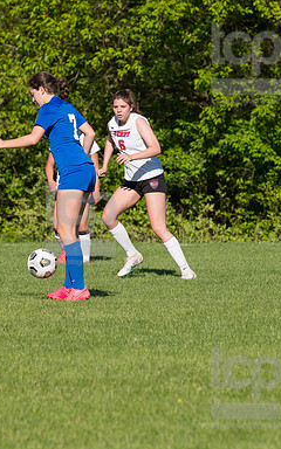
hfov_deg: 2.8
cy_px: 224
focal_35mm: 462
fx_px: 5661
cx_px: 81
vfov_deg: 4.5
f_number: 5.6
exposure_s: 1/1600
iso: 250
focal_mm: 200
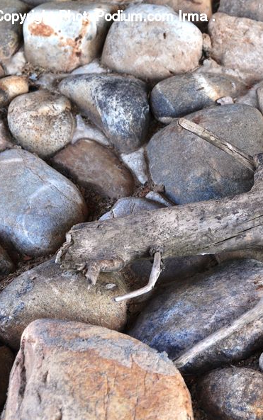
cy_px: 211
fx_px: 1008
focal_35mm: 88
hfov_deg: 14.4
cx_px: 313
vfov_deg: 23.5
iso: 320
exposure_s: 1/60
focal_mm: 38
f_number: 8
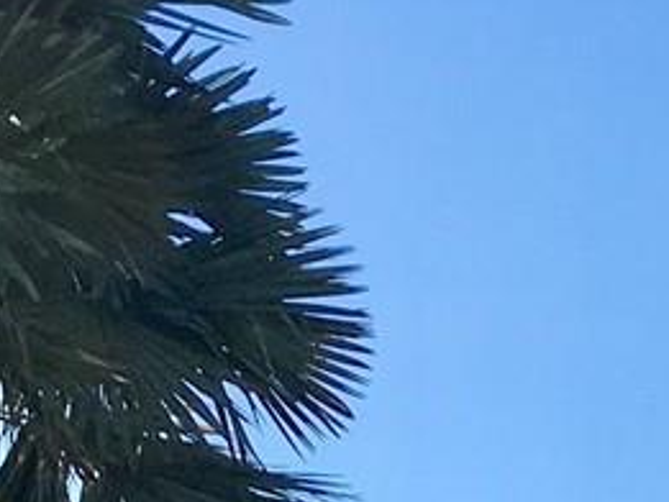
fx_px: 3442
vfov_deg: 8.0
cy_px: 937
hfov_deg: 10.4
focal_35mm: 178
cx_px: 1210
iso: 25
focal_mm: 4.15
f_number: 2.2
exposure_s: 1/1221
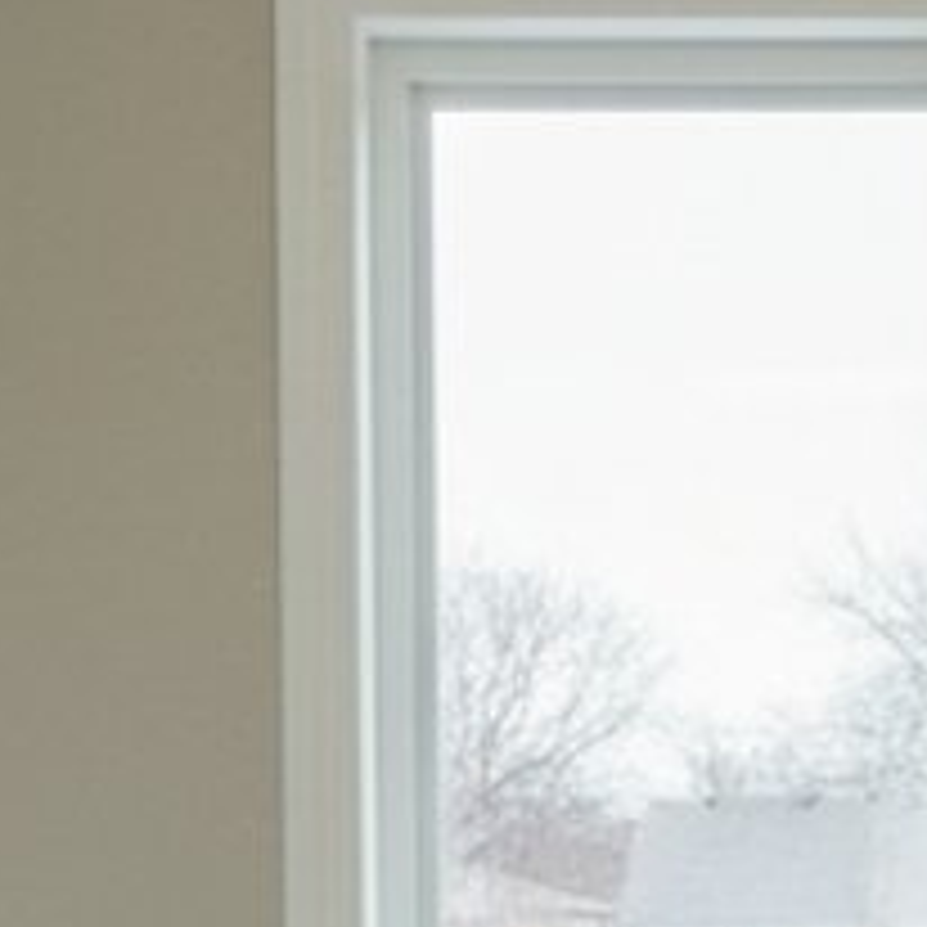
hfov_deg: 12.8
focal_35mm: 134
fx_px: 4060
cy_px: 1323
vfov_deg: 12.5
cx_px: 1053
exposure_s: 1/329
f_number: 1.5
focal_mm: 5.7
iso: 127
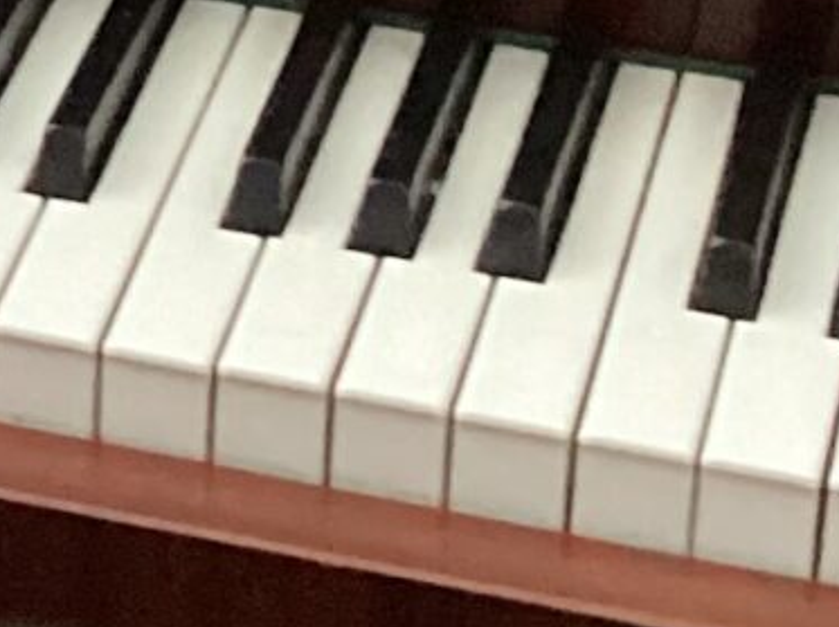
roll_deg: +4.0
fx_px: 5158
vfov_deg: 6.8
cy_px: -470
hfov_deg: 8.9
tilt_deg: -30.6
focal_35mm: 213
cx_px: -729
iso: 500
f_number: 2.4
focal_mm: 3.3
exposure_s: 1/25
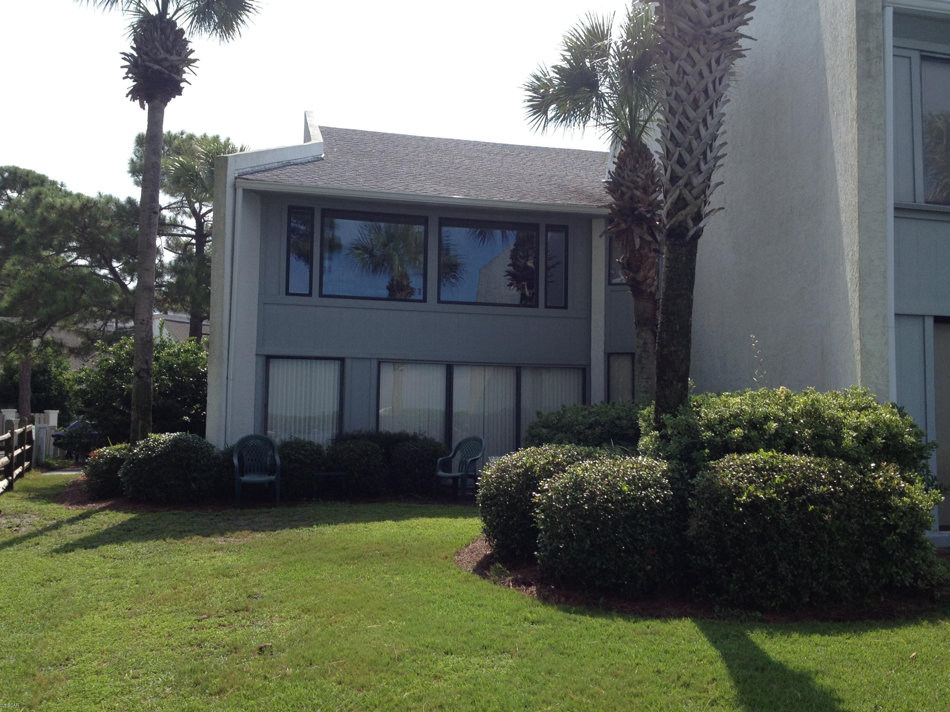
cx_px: 494
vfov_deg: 38.7
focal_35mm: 37
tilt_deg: +3.3
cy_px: 352
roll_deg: -1.4
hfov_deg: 50.1
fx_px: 1015
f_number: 2.4
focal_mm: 4.28
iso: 50
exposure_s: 1/1175
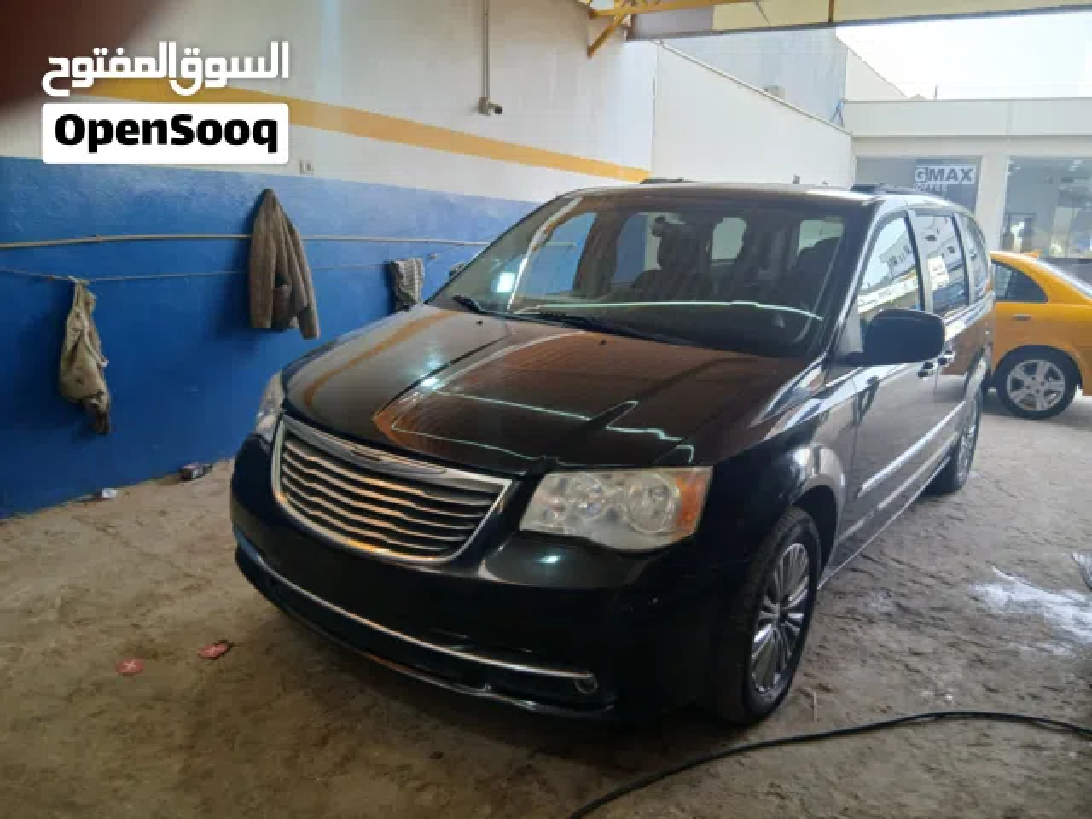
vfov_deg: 53.1
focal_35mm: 26
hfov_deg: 67.3
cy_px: 410
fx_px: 820
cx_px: 546
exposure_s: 1/50
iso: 40
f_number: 1.8
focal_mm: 3.98
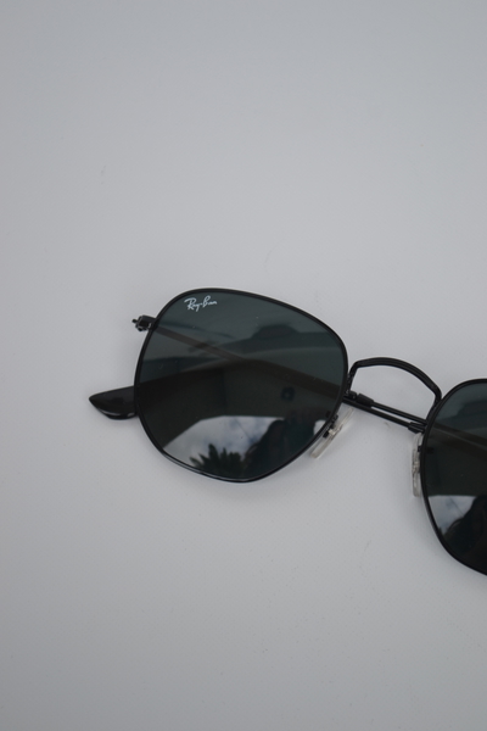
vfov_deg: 26.0
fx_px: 1583
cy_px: 366
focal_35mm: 78
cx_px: 244
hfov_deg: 17.5
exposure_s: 1/125
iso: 110
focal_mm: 52
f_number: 5.6
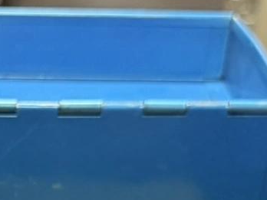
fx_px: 1064
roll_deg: -1.5
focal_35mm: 138
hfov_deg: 13.7
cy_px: 392
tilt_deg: -37.3
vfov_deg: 10.0
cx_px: -83
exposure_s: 1/60
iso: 400
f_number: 1.78
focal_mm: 6.76
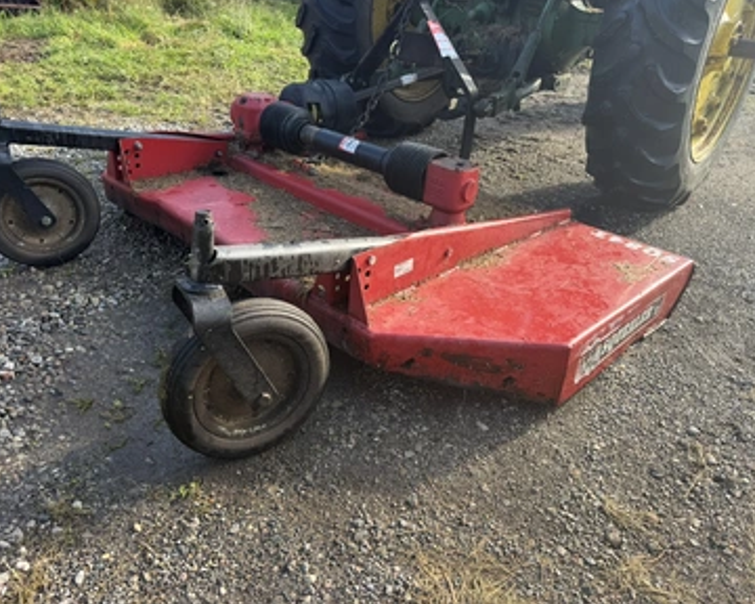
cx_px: 361
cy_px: 294
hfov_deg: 66.0
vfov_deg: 54.9
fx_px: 581
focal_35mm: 26
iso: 80
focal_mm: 6.76
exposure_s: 1/575
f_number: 1.78
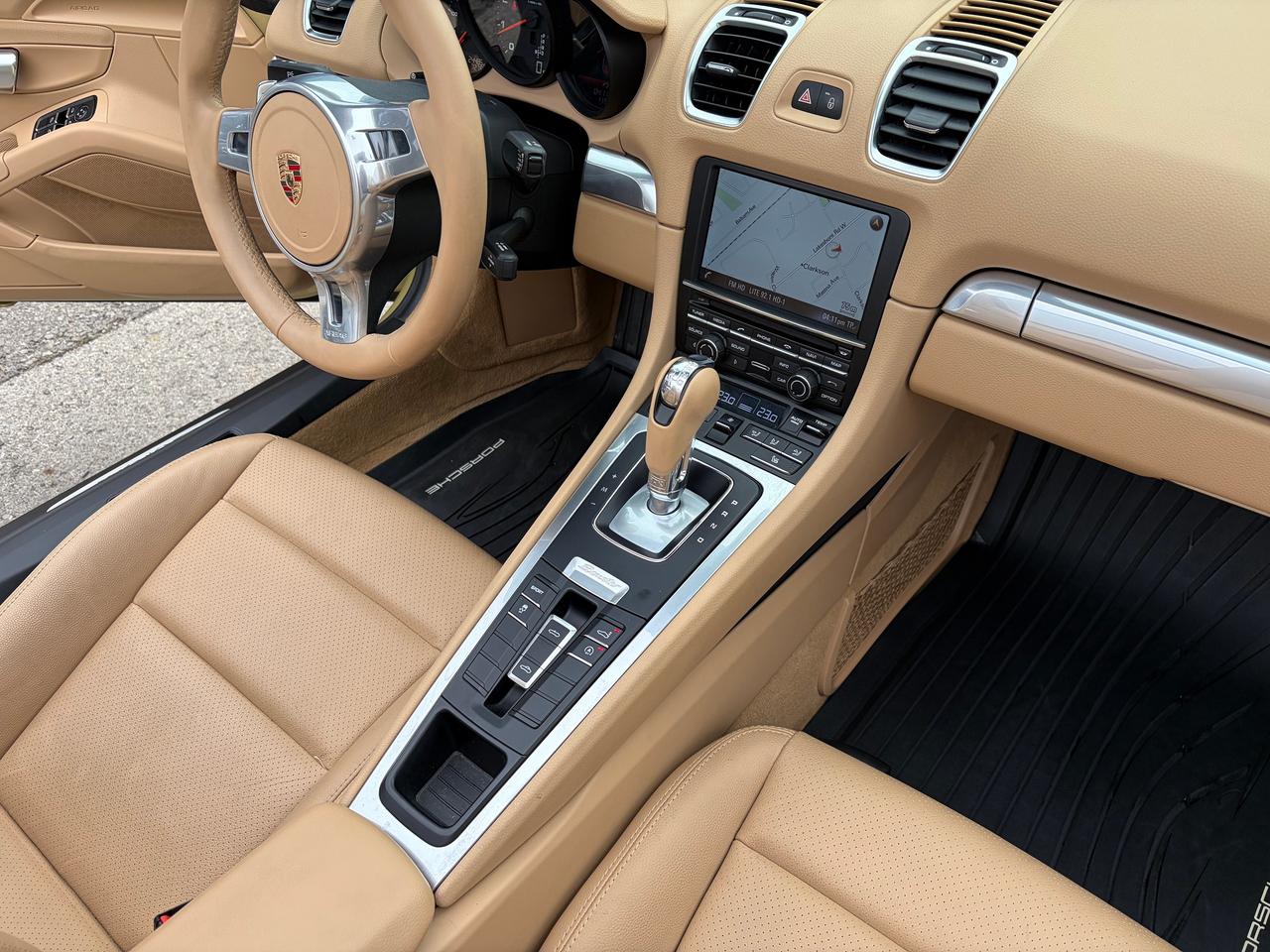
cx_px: 635
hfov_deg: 67.3
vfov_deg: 53.1
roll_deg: +4.6
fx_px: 954
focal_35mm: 26
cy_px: 476
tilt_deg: -40.9
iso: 50
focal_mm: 5.96
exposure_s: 1/861
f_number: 1.6
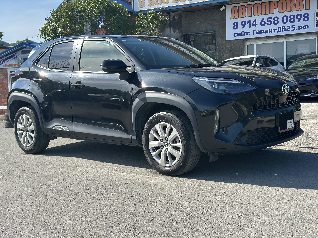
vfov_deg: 30.3
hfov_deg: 39.7
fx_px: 441
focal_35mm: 48
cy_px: 119
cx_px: 159
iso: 100
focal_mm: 6.86
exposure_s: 1/2732
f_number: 1.78
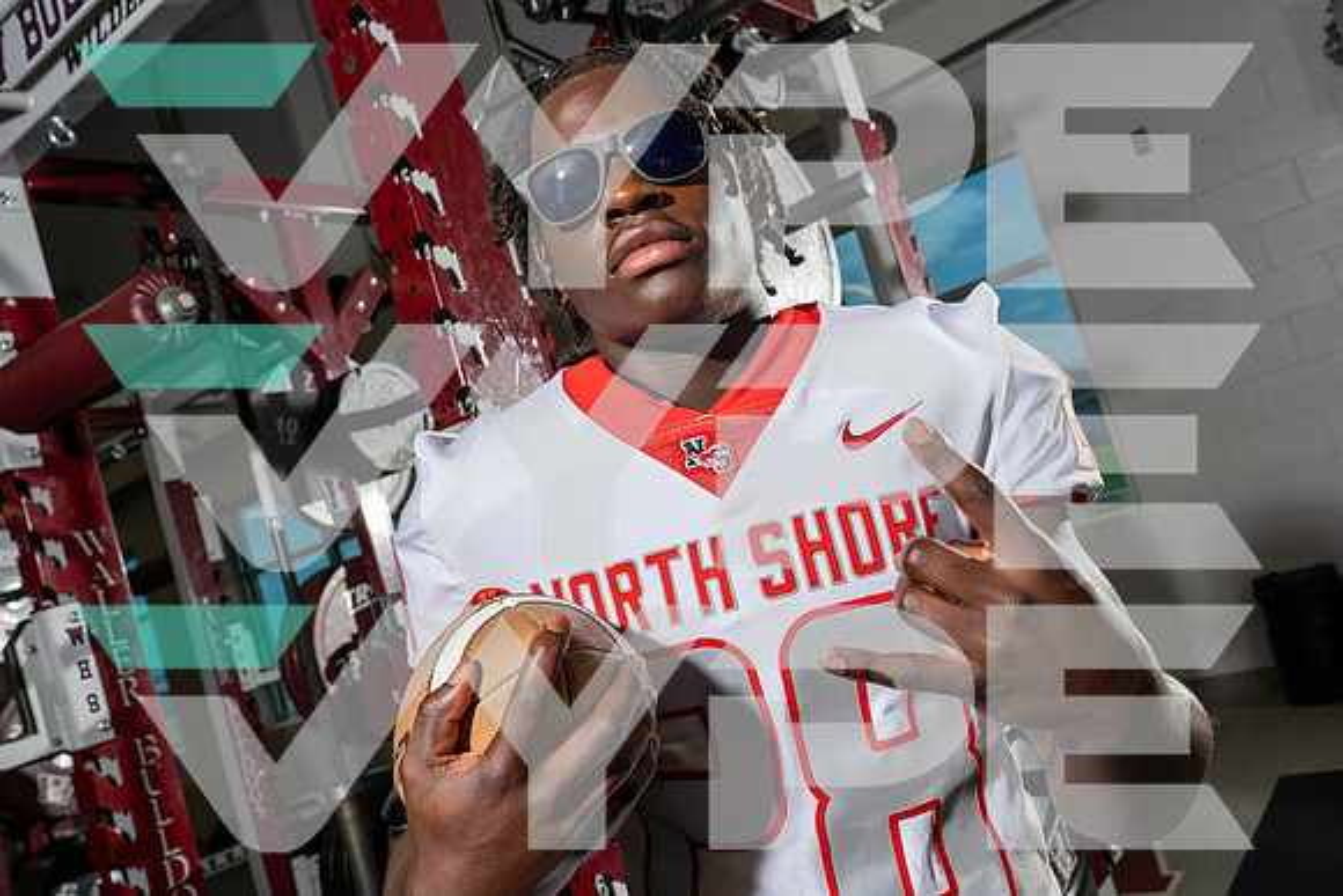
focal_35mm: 32
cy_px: 448
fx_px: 1194
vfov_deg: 41.1
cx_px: 672
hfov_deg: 58.7
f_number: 8
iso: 320
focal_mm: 32
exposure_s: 1/250
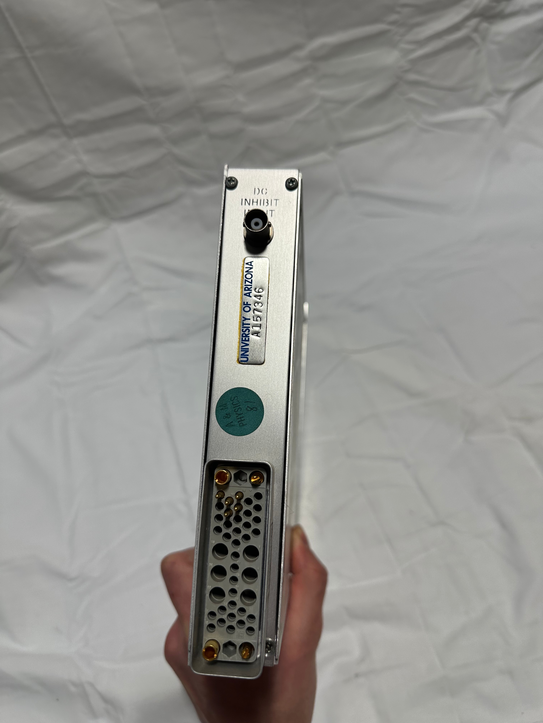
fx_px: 502
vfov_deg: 71.6
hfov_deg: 56.8
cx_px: 272
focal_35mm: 24
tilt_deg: -54.1
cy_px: 362
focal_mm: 6.86
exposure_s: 1/265
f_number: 1.78
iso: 80
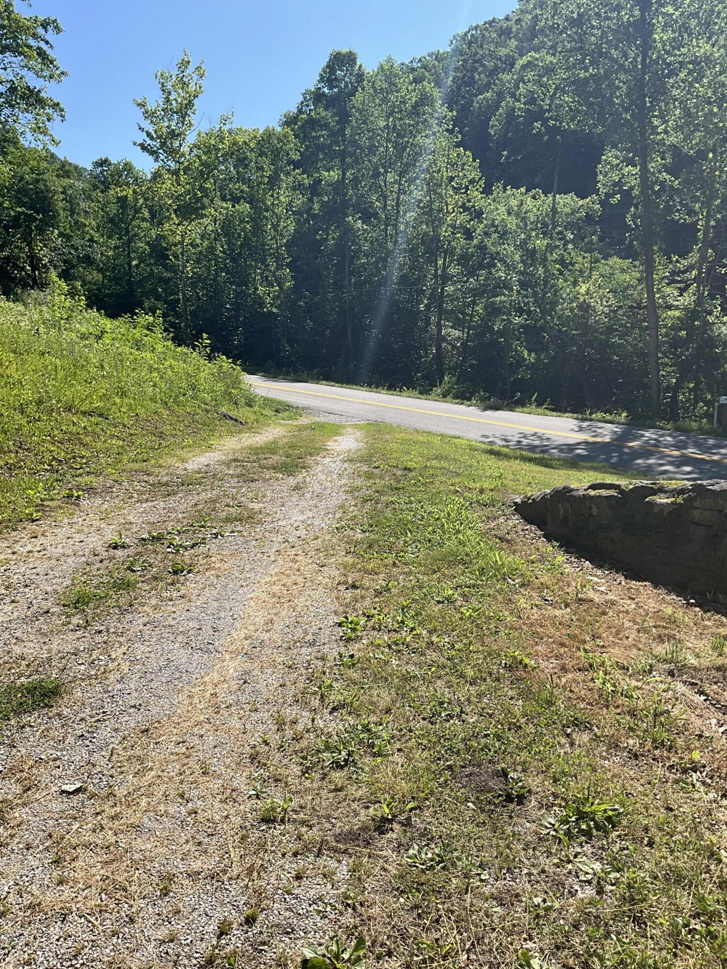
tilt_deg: -9.6
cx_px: 364
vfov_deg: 61.7
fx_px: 812
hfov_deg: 48.2
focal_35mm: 29
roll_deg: -0.1
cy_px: 484
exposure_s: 1/1675
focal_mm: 3
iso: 25
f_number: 1.8
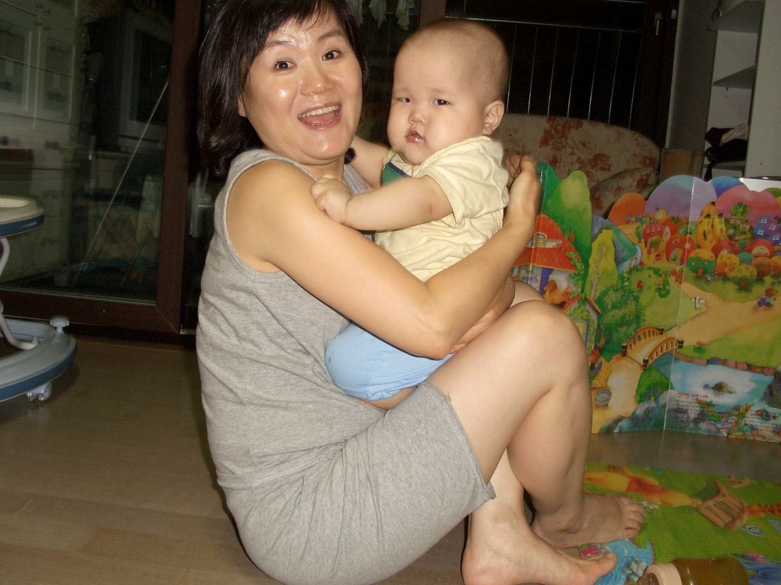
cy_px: 280
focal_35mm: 37
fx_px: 835
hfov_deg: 50.1
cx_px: 354
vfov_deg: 38.6
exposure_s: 1/60
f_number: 2.8
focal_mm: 7.1
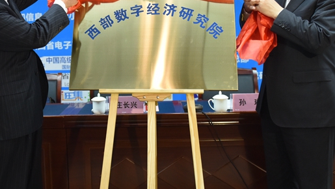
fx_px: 444
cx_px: 126
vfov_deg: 23.9
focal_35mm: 50
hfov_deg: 41.0
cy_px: 64
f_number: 2.8
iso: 2000
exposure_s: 1/320
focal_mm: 24
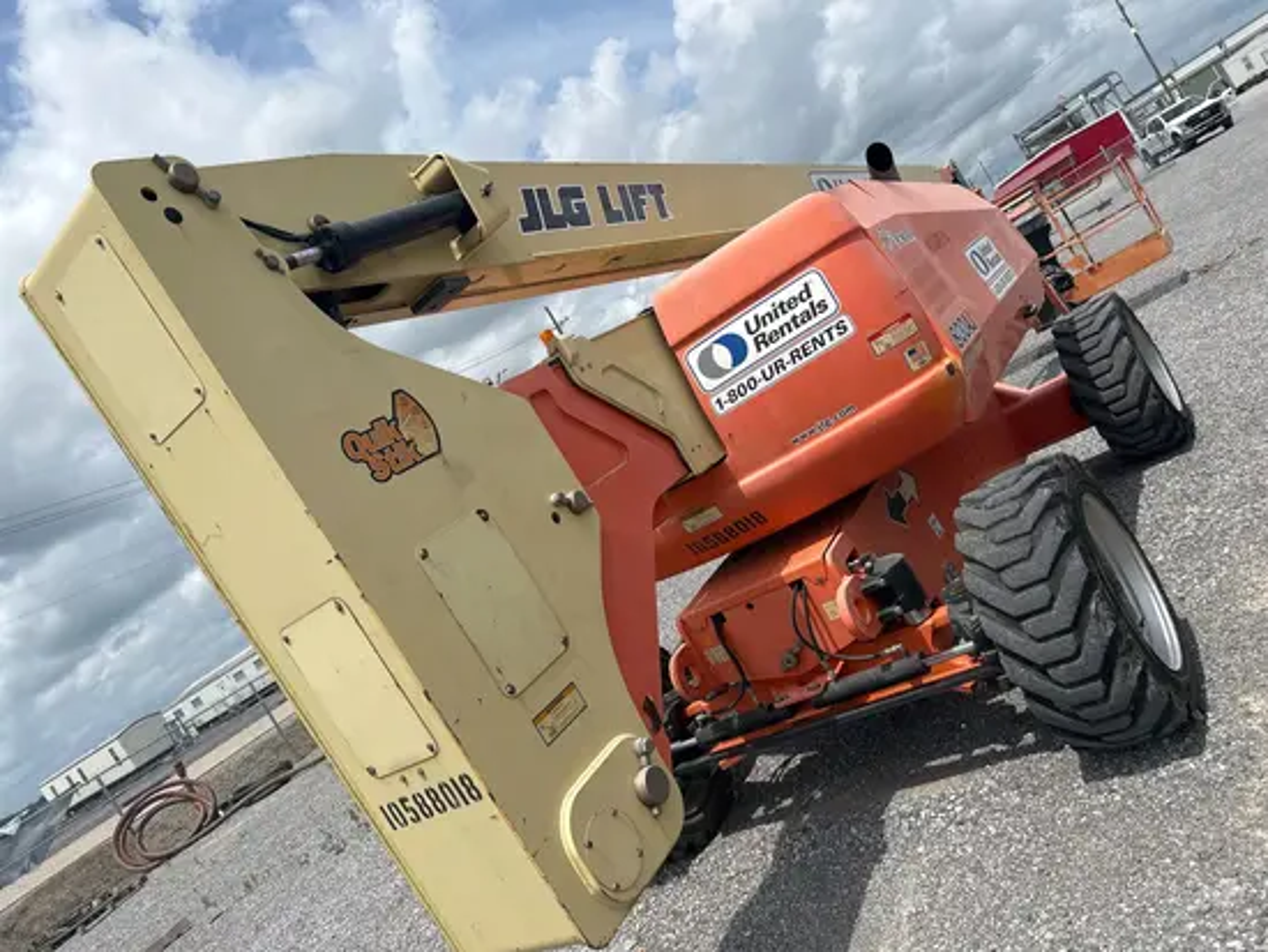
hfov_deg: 67.3
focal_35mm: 26
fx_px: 953
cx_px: 634
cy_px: 476
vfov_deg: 53.1
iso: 50
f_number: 1.5
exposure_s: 1/6993
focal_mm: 5.7
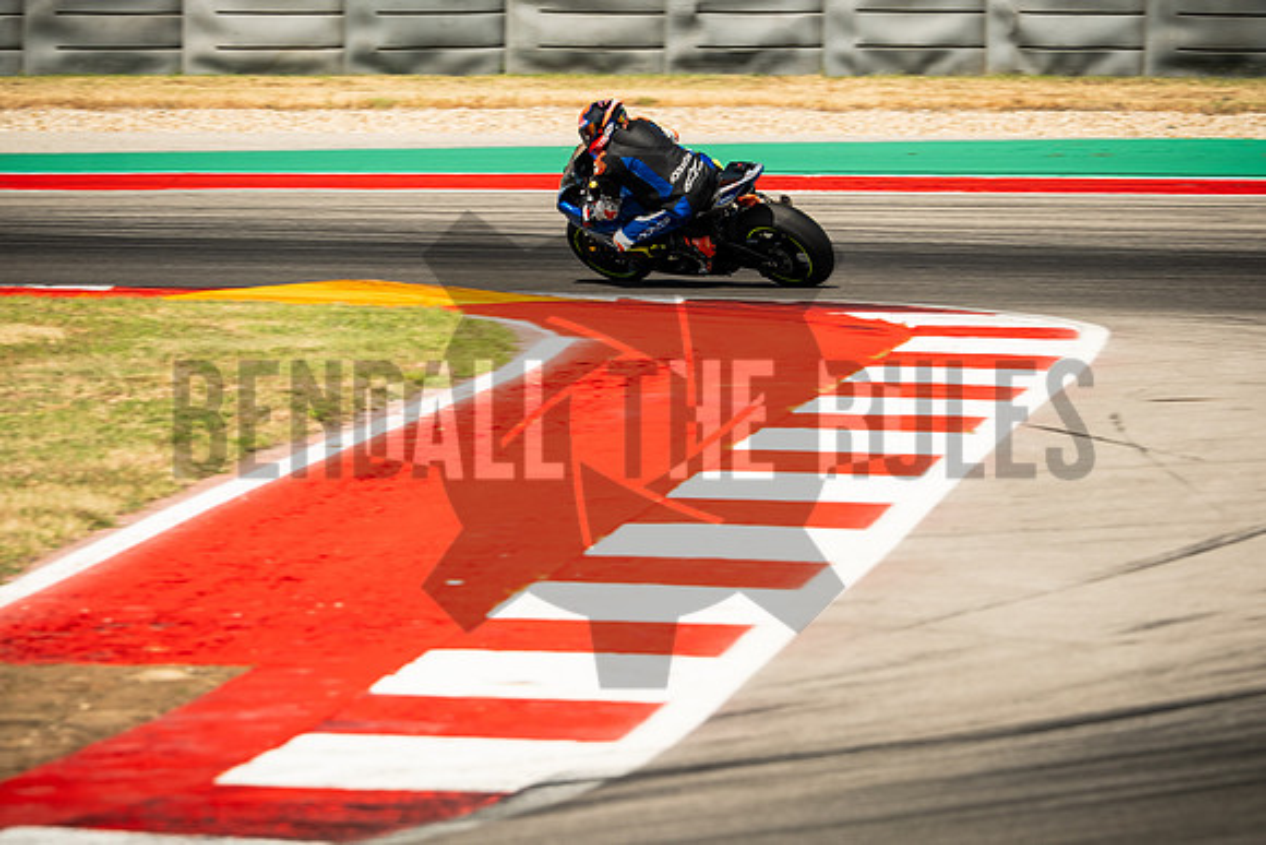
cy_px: 422
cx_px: 633
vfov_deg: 3.3
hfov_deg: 4.9
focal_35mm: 420
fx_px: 14773
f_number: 6.4
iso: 160
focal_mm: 280
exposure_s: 1/250
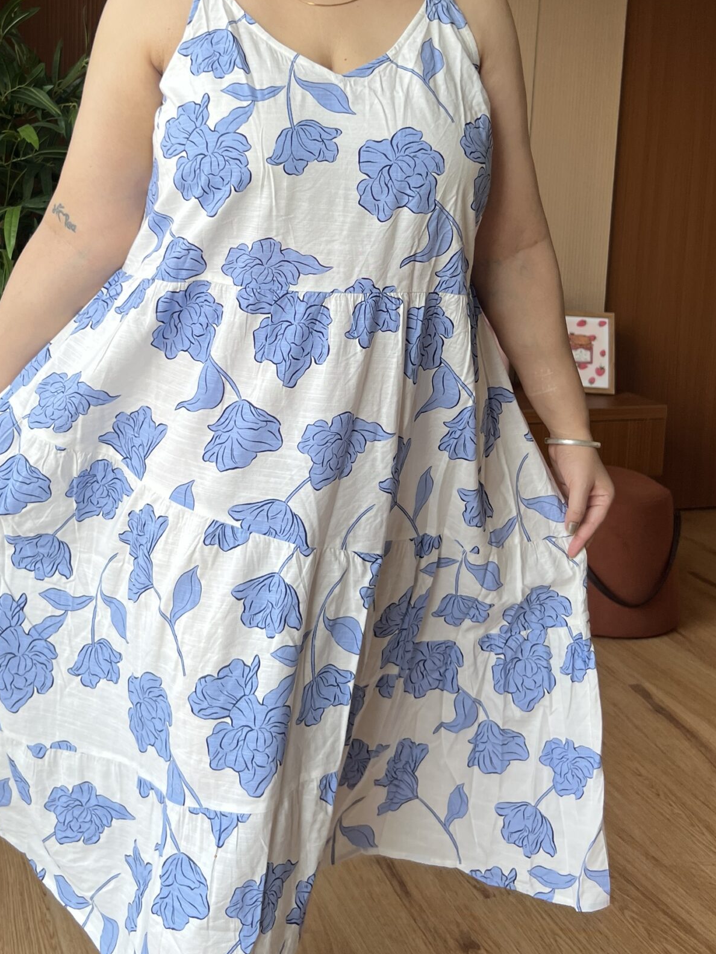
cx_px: 285
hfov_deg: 34.2
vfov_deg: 43.7
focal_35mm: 42
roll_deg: -2.0
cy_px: 274
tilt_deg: -5.9
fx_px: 1158
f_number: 1.5
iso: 50
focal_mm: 5.7
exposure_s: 1/361
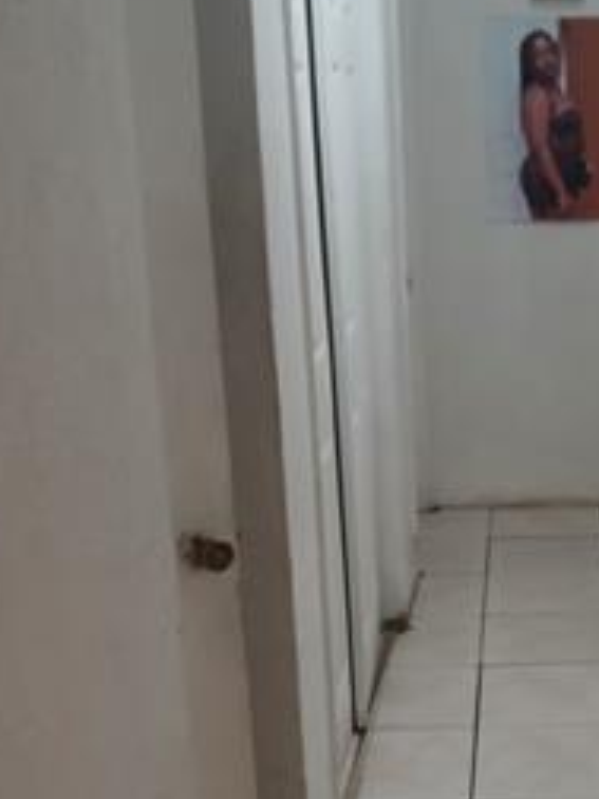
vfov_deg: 30.7
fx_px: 1430
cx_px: 615
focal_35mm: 62
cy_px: 596
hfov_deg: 22.6
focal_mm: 3.98
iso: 250
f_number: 1.8
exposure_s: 1/40
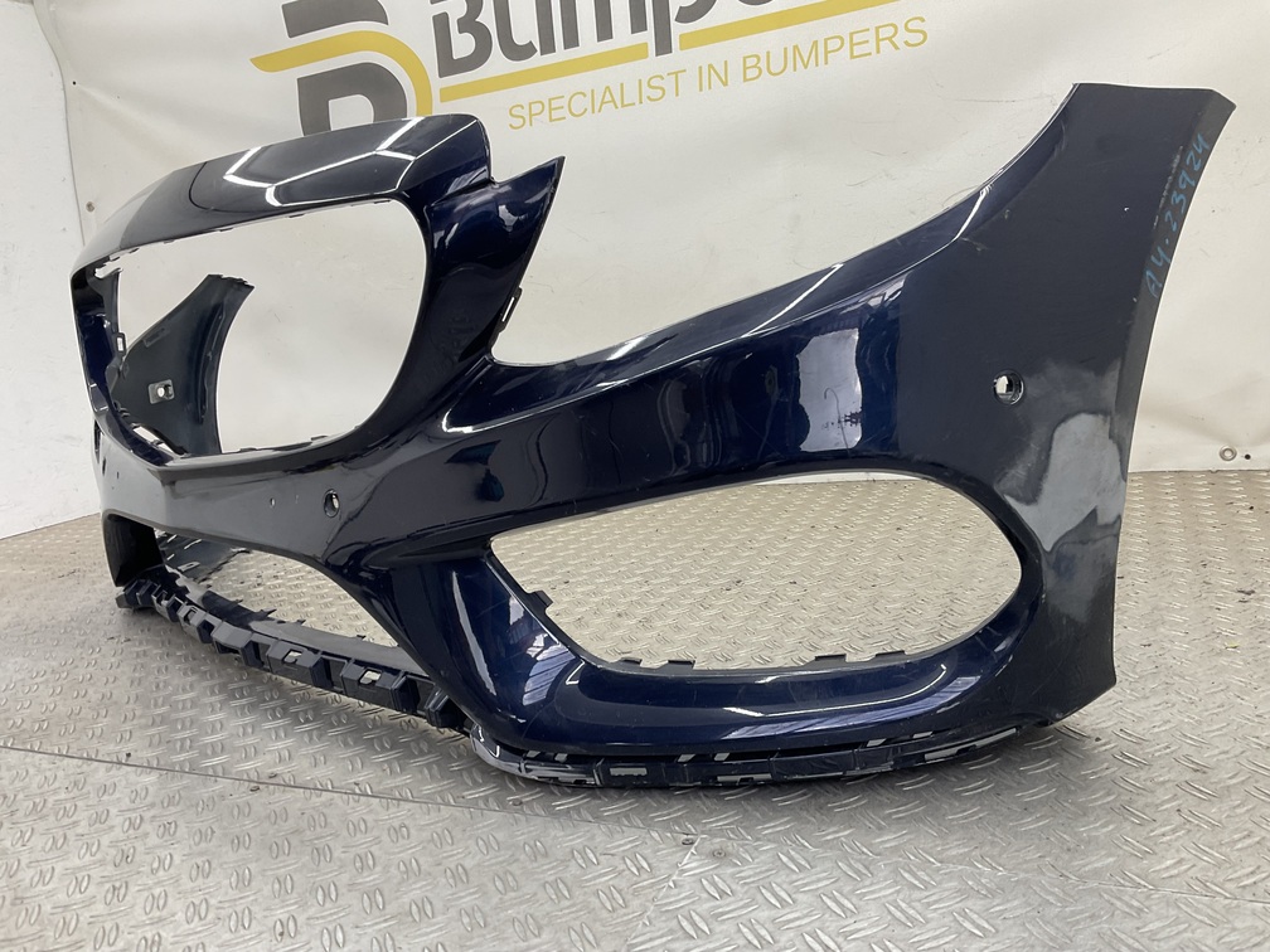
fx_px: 1064
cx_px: 635
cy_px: 476
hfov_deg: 61.7
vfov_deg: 48.2
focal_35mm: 29
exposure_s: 1/120
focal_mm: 3
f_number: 1.8
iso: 32
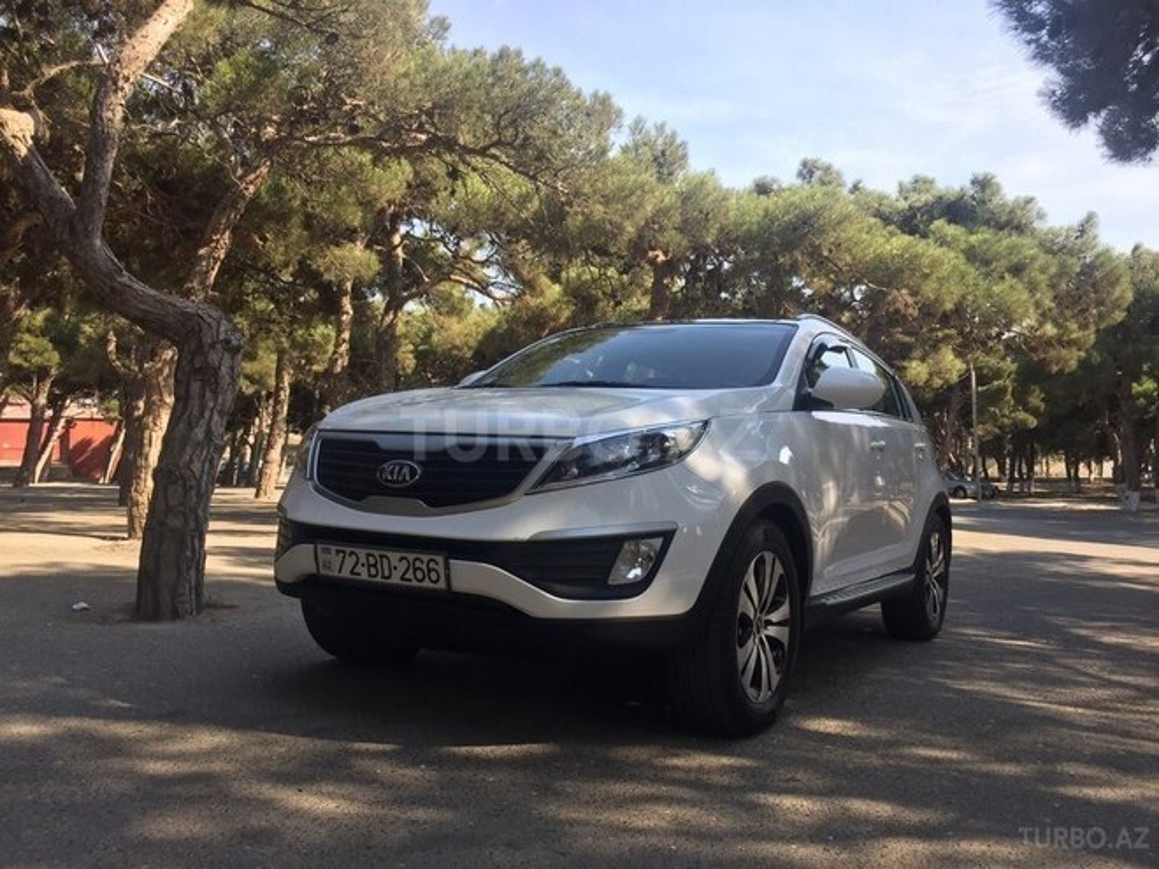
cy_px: 434
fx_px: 971
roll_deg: -0.5
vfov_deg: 48.2
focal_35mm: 29
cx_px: 580
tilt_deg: -1.6
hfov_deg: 61.7
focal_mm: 4.15
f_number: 2.2
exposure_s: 1/608
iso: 32
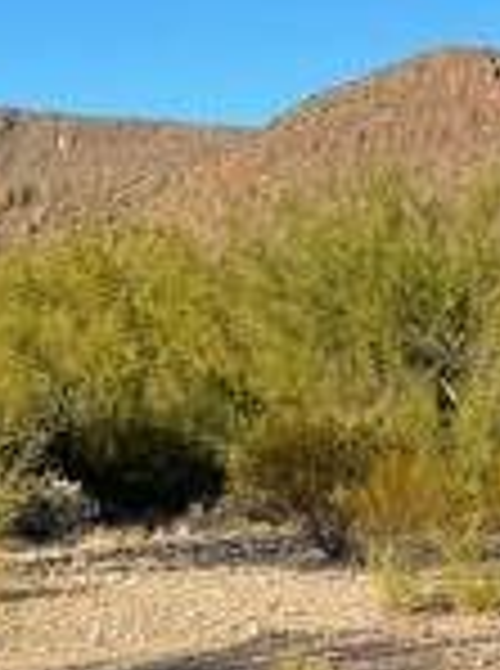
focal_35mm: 112
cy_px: 634
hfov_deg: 13.1
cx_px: 153
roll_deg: -2.0
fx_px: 2166
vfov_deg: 17.3
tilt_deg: -4.5
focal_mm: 4.2
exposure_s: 1/2353
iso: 32
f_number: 1.6
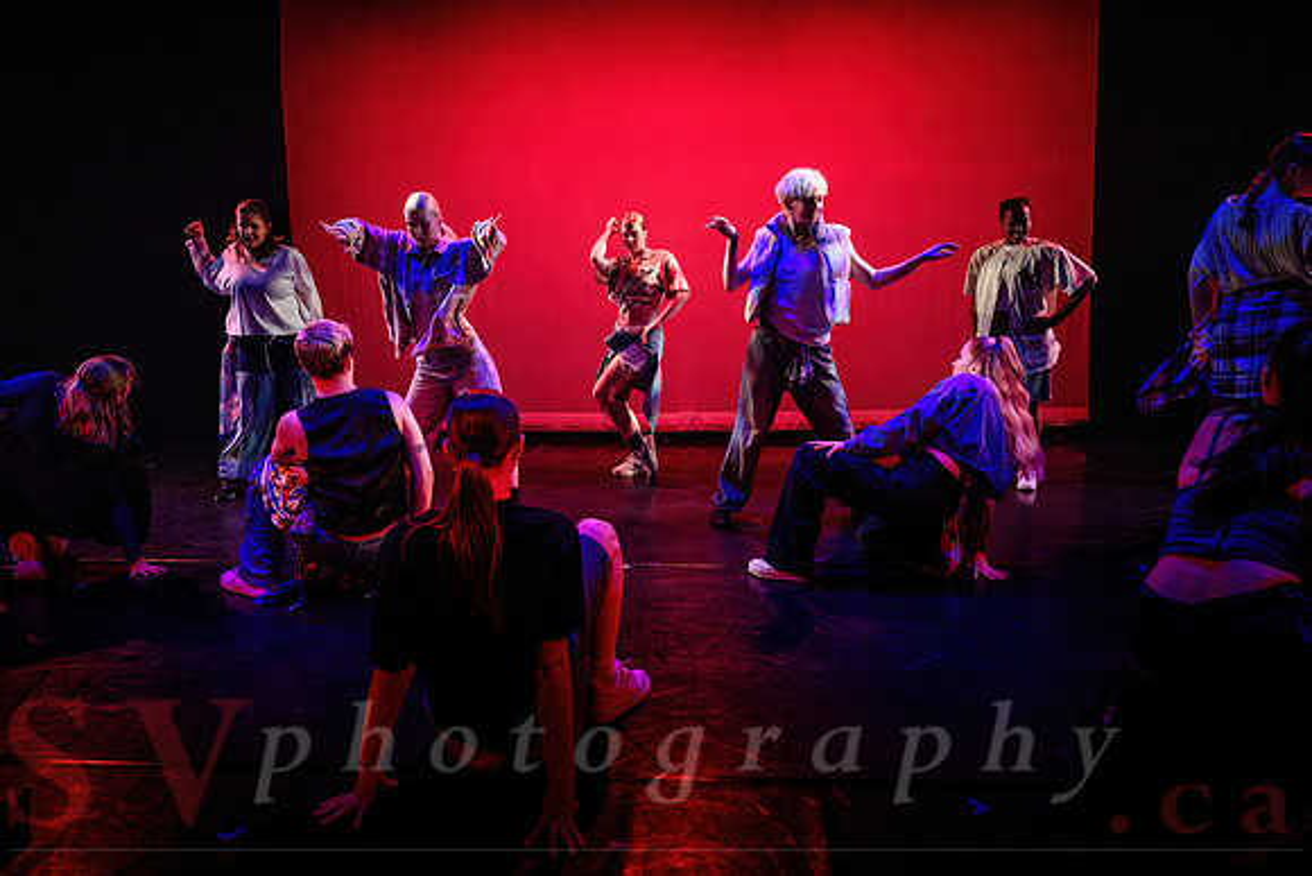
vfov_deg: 53.2
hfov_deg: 73.7
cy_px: 438
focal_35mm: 24
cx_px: 656
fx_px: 875
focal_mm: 24
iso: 3200
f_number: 2.8
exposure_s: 1/300
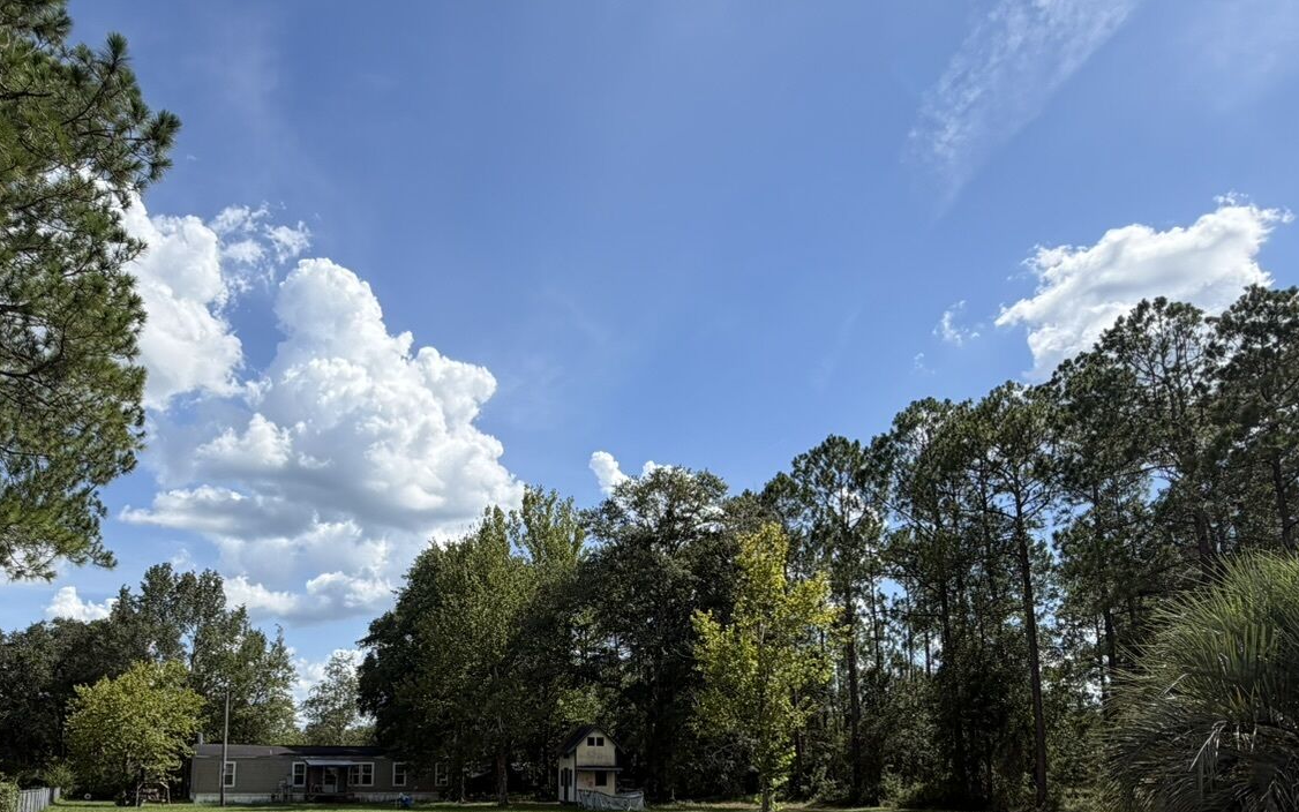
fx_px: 956
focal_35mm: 27
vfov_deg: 44.2
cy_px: 626
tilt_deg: +9.2
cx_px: 547
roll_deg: -0.6
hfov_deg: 68.0
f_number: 2.2
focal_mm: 2.22
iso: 20
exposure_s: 1/876
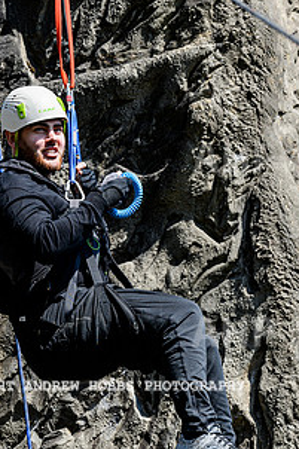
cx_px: 89
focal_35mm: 253
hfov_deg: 5.4
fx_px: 3155
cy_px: 257
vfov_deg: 8.1
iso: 125
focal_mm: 170
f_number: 5
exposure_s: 1/400
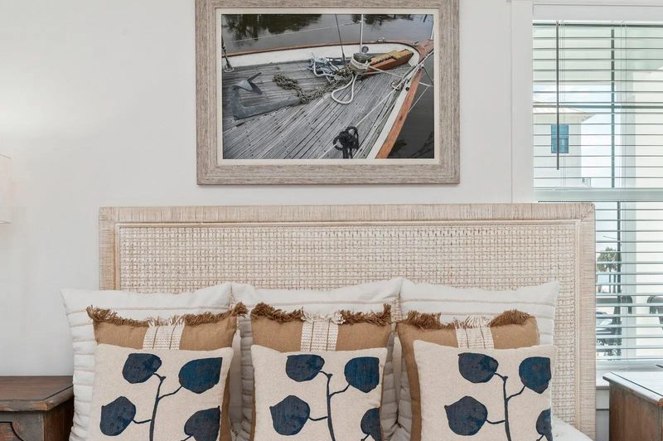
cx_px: 312
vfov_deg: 41.0
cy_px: 249
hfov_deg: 58.7
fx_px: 589
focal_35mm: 32
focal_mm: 25
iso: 200
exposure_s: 1/50
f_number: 9
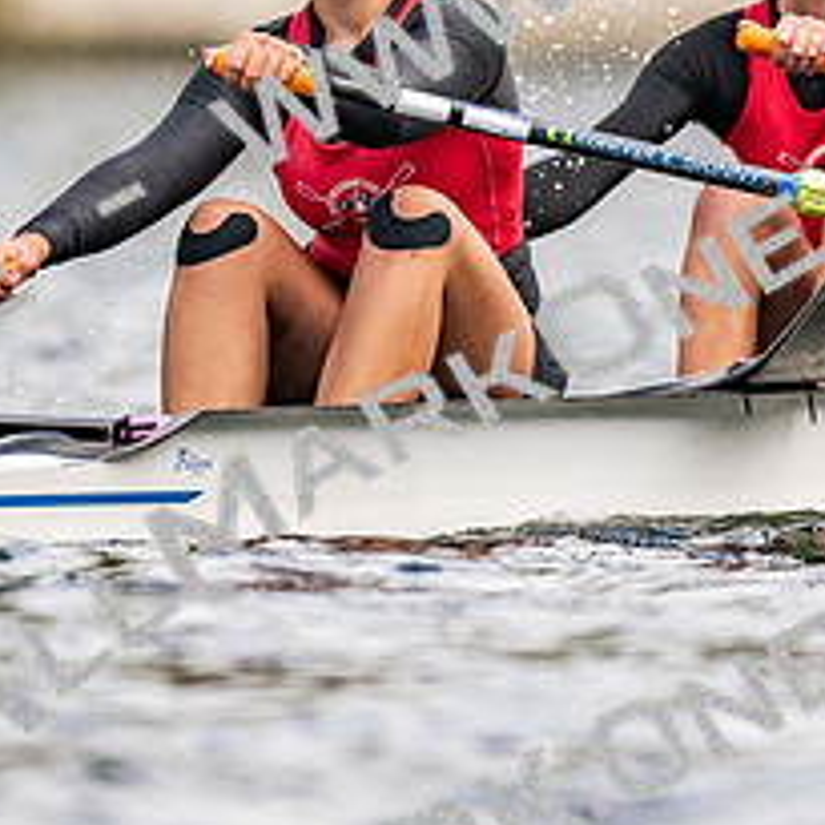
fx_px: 38855
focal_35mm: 1441
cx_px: 708
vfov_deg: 1.2
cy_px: 179
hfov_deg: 1.2
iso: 500
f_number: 4
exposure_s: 1/2500
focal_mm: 600
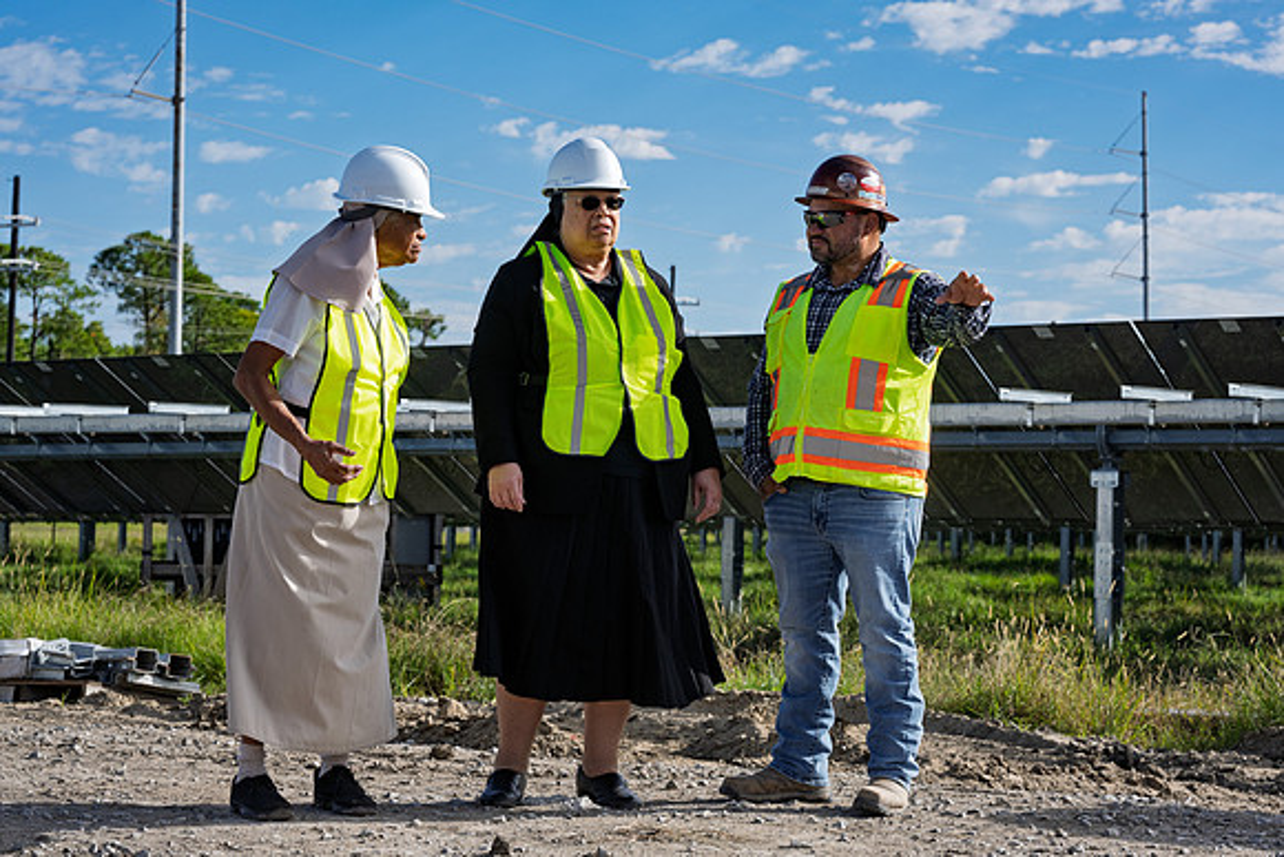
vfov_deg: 16.1
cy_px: 428
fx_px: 3032
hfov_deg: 23.9
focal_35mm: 85
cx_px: 642
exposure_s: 1/1000
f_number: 8
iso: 200
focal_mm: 85
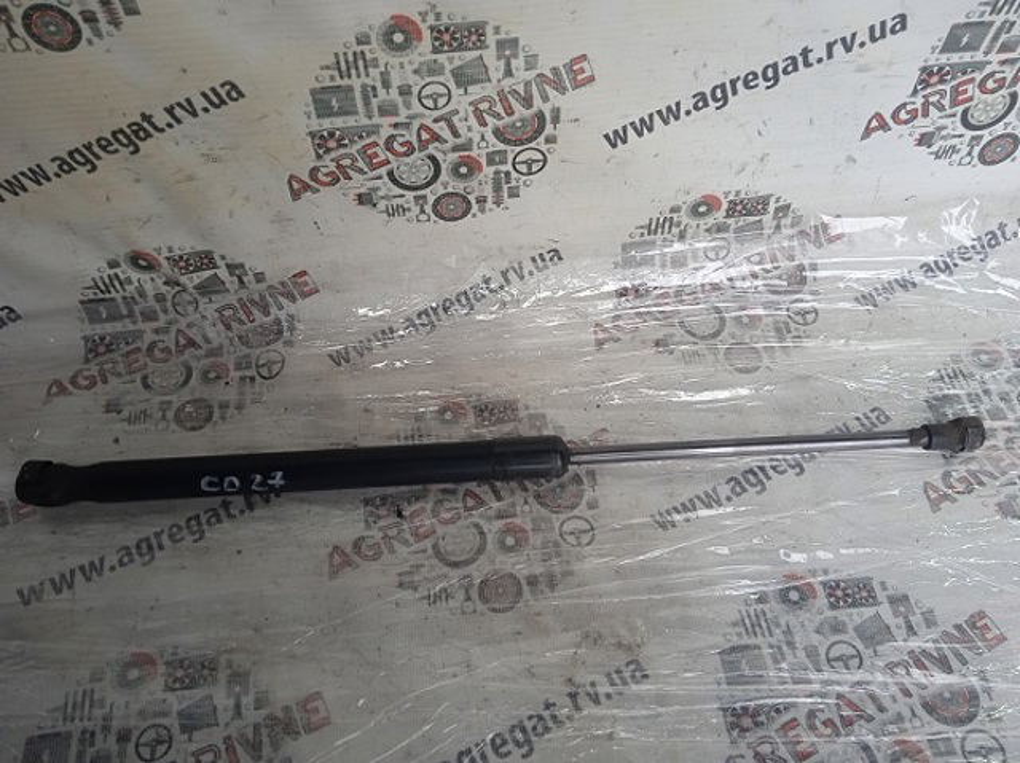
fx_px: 824
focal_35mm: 28
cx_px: 510
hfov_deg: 63.5
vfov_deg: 49.7
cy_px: 382
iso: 167
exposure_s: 1/100
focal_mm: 3.43
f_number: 2.2
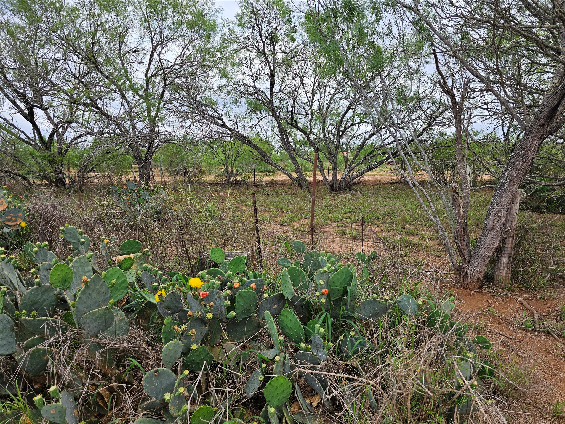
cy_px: 212
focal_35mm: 23
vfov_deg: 58.9
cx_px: 282
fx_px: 375
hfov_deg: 73.9
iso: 10
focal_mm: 6.3
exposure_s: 1/466
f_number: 1.7
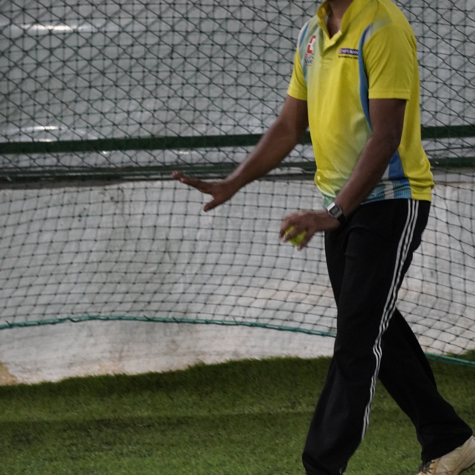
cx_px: 324
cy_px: 232
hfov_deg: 8.7
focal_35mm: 200
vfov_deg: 8.7
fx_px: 3105
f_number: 5.6
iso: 5000
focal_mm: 100
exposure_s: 1/200
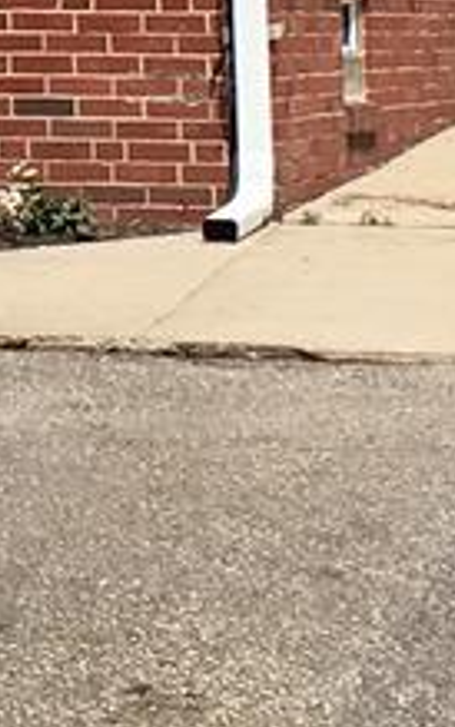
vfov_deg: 7.0
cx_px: -913
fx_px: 5710
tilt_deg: +9.8
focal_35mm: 288
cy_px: -730
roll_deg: -0.2
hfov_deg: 4.4
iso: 25
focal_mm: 4.15
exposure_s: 1/2481
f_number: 2.2
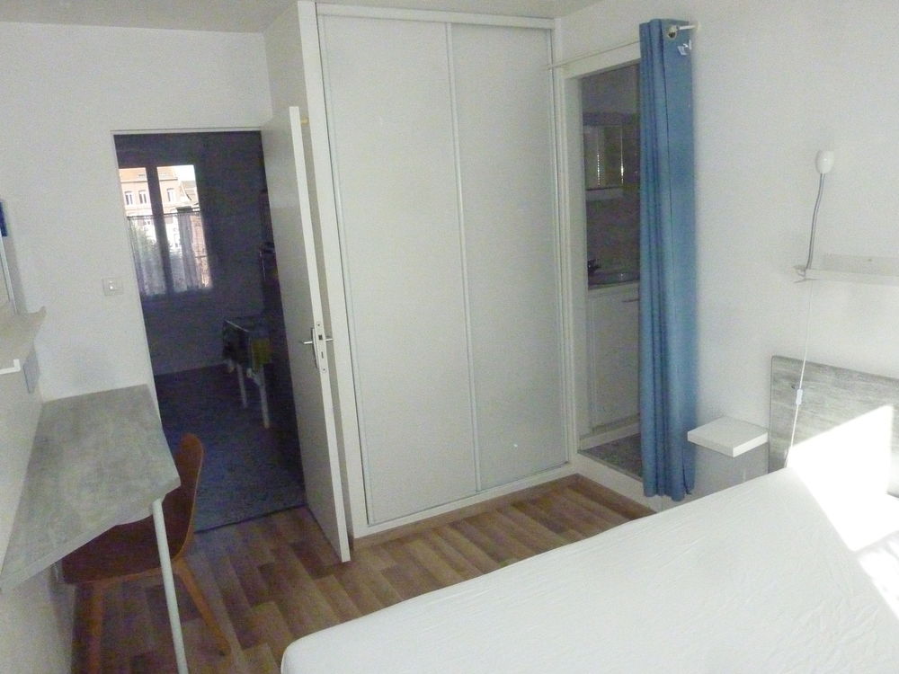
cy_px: 337
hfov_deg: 69.4
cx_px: 450
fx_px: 649
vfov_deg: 54.9
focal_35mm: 25
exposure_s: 1/800
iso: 1600
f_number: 6.3
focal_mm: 4.1
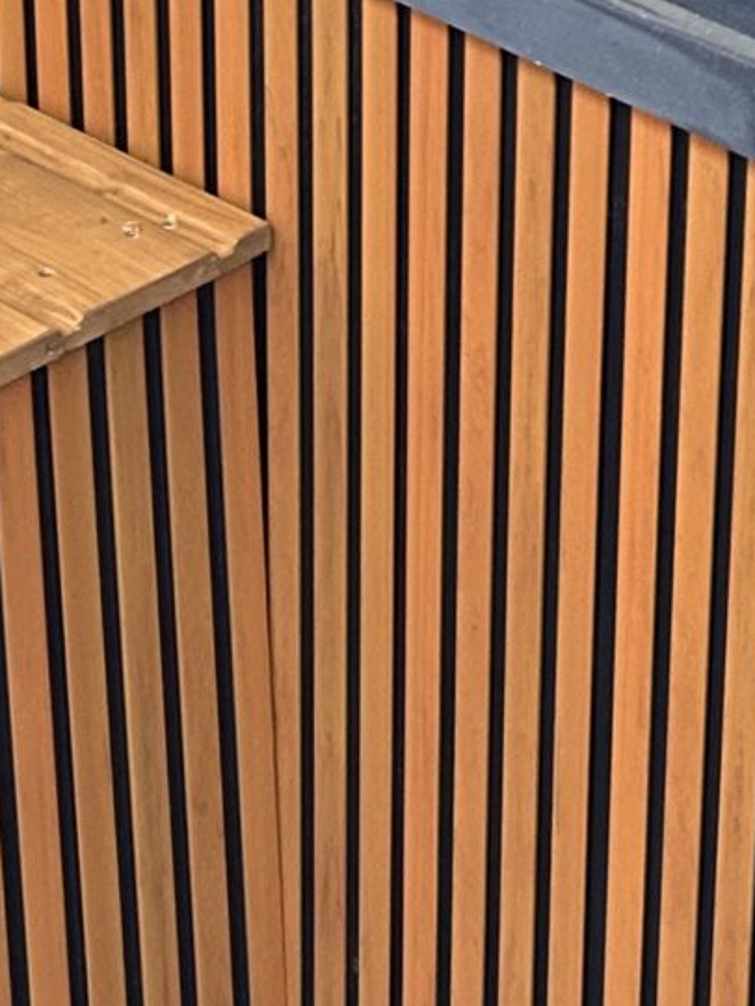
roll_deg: -2.9
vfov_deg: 15.3
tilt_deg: -23.6
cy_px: -311
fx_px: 3576
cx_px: 1066
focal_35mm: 123
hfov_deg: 11.6
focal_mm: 5.7
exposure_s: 1/60
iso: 400
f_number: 1.5
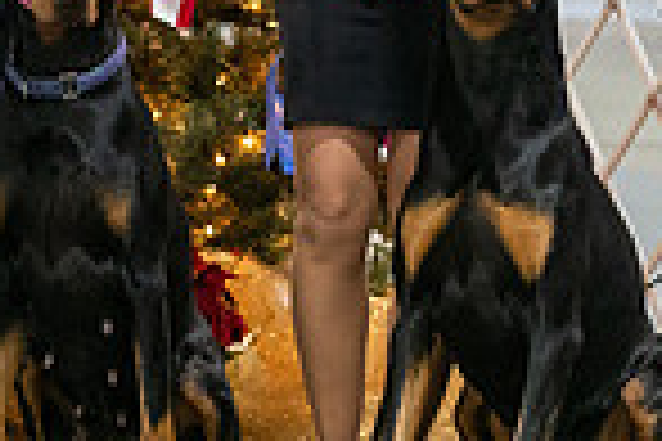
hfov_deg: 7.4
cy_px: -164
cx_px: 293
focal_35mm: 277
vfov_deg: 4.9
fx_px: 5093
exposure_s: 1/160
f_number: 2.8
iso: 4000
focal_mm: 70
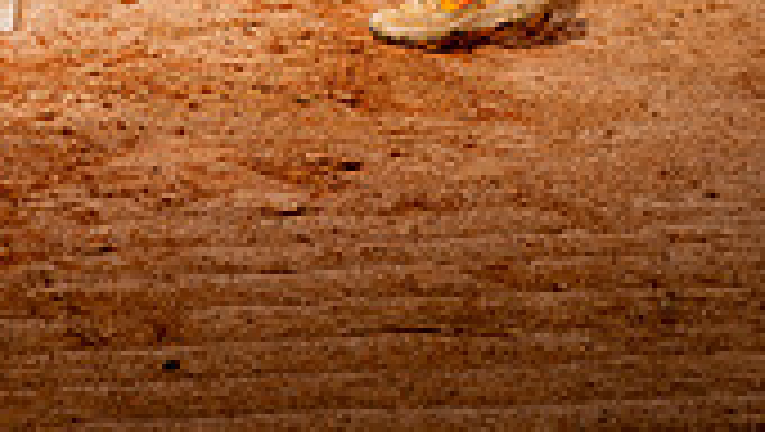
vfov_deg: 10.1
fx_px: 2193
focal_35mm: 108
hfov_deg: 19.6
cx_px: 180
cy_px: -522
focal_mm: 39
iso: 200
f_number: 4
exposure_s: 1/1600
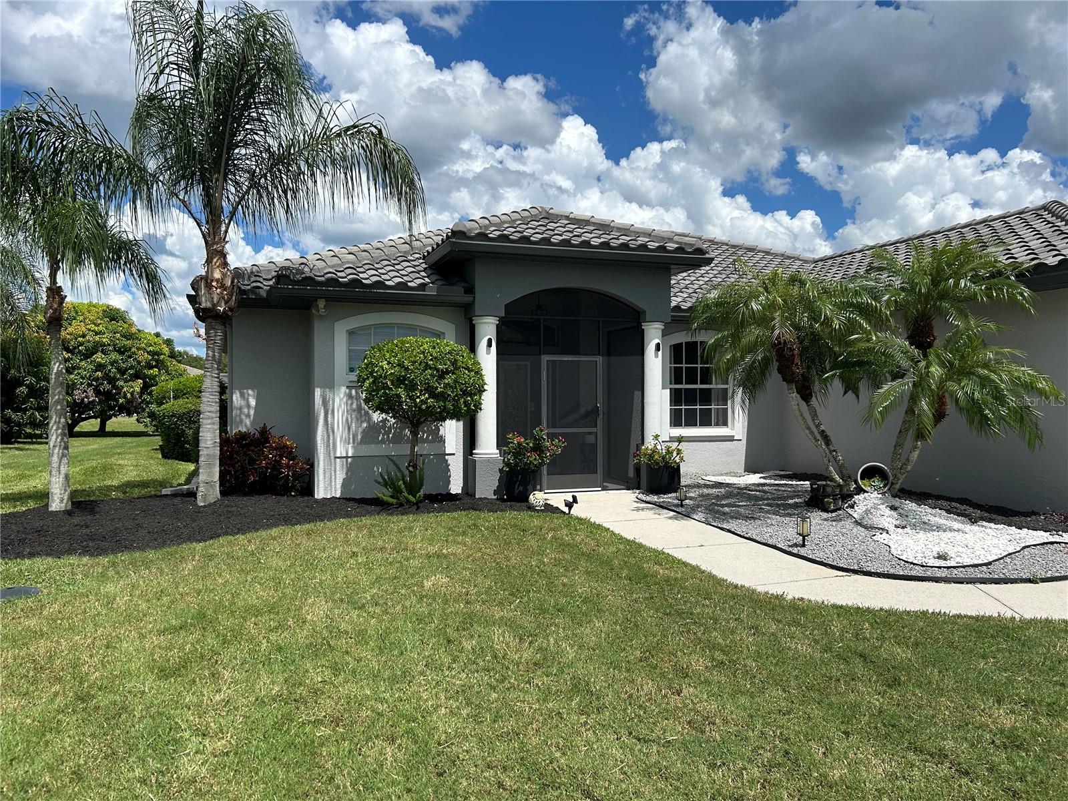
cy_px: 400
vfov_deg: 53.1
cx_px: 534
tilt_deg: +0.0
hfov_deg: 67.3
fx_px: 802
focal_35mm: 26
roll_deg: -0.1
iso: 50
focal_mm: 5.7
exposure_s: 1/6211
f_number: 1.5
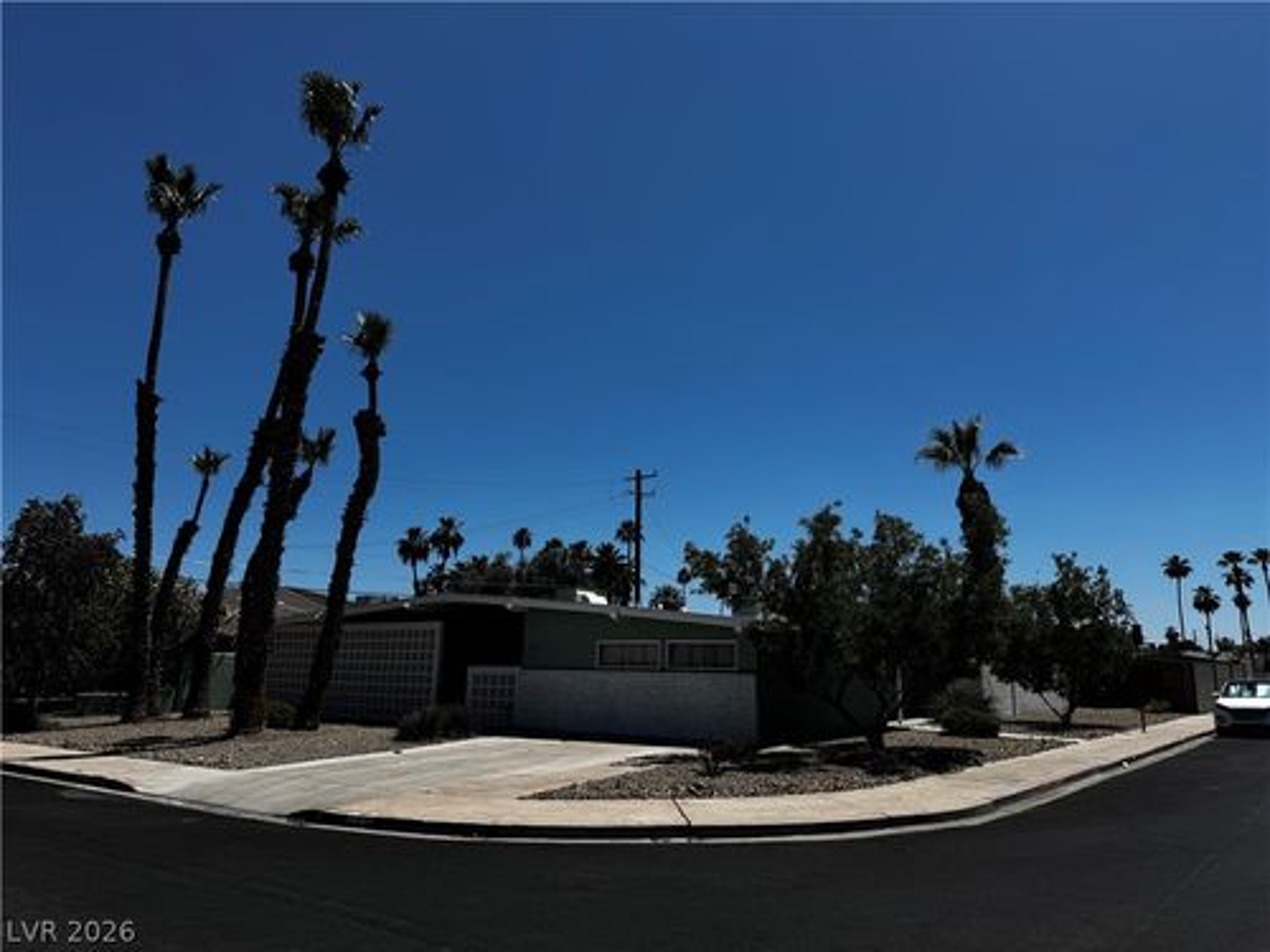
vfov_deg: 56.8
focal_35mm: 24
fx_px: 881
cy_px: 476
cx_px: 635
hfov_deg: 71.6
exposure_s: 1/7092
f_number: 1.78
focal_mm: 6.76
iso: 80
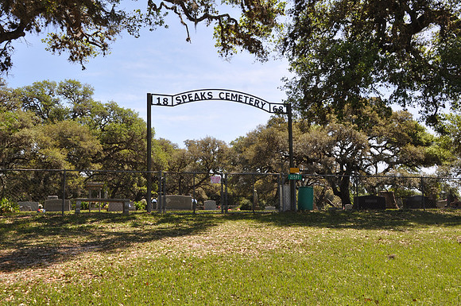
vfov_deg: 34.1
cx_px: 230
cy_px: 153
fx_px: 499
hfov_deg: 49.6
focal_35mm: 39
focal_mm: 26
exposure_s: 1/125
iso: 200
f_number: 11
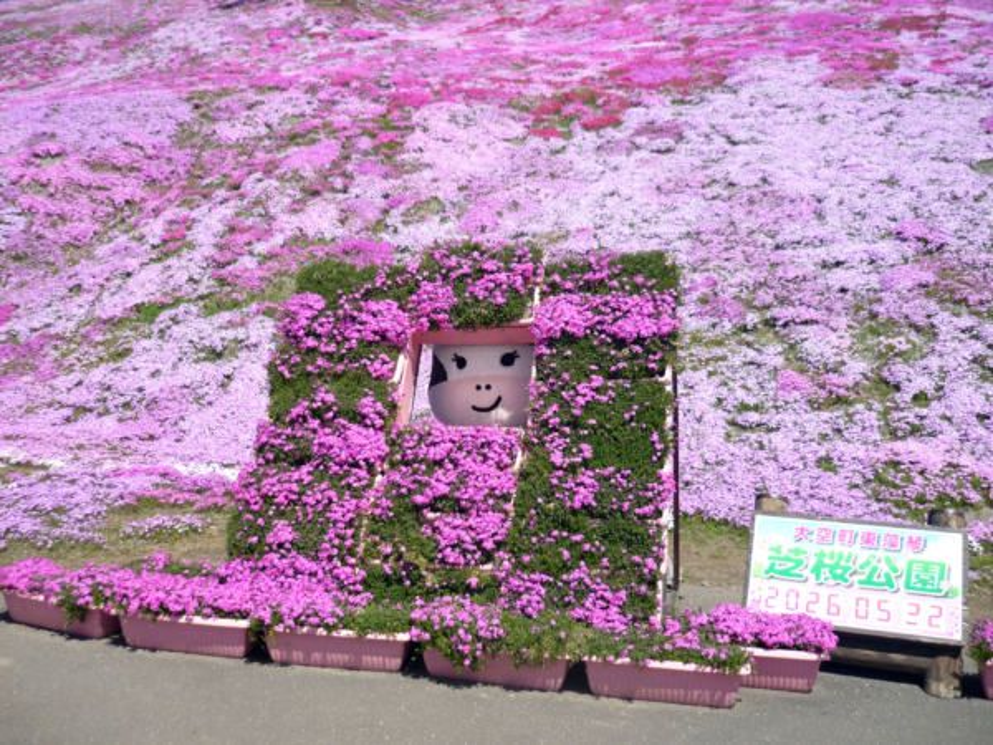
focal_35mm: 33
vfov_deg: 42.9
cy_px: 372
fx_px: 947
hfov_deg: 55.4
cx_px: 496
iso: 100
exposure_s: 1/160
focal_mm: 5.5
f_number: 8
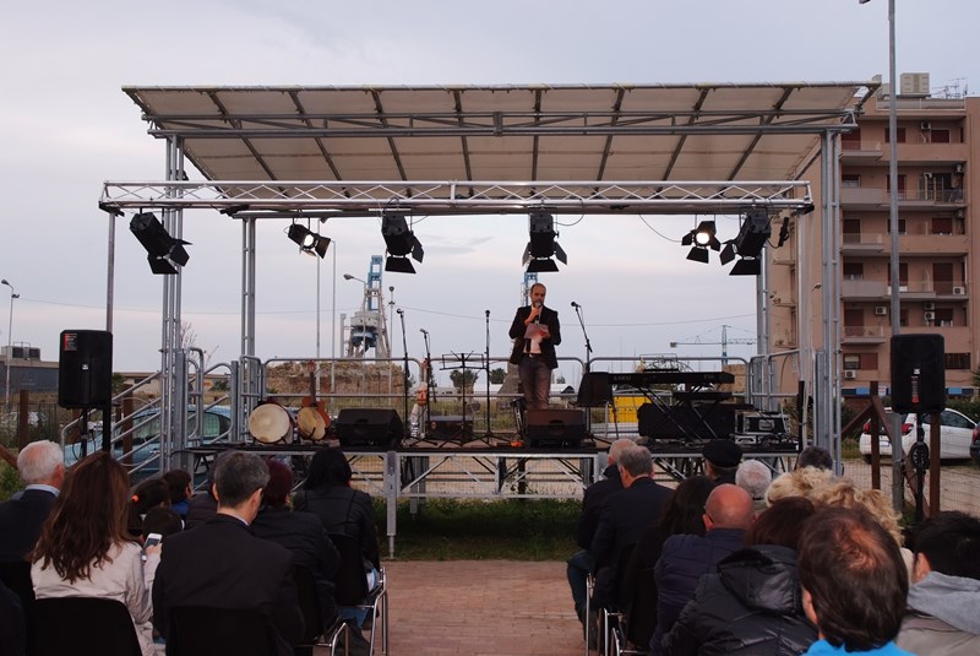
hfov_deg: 47.4
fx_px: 1117
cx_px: 490
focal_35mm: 41
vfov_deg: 32.7
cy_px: 328
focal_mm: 27
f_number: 7.1
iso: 400
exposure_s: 1/50
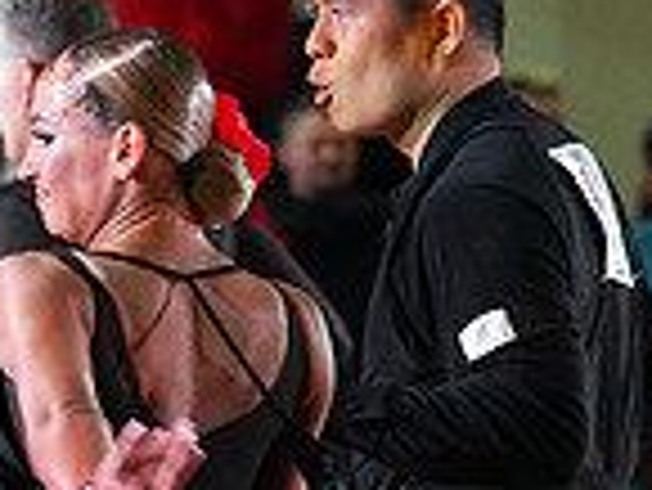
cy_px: 683
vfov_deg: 2.1
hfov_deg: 2.8
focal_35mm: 708
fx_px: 13346
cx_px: 295
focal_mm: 184
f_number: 5
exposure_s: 1/400
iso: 8000
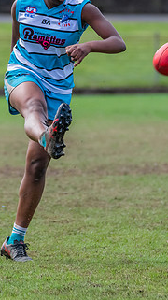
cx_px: 138
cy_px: 102
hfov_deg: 1.6
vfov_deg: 2.8
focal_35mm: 764
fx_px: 6065
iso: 1100
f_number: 5.6
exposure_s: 1/1600
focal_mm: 280
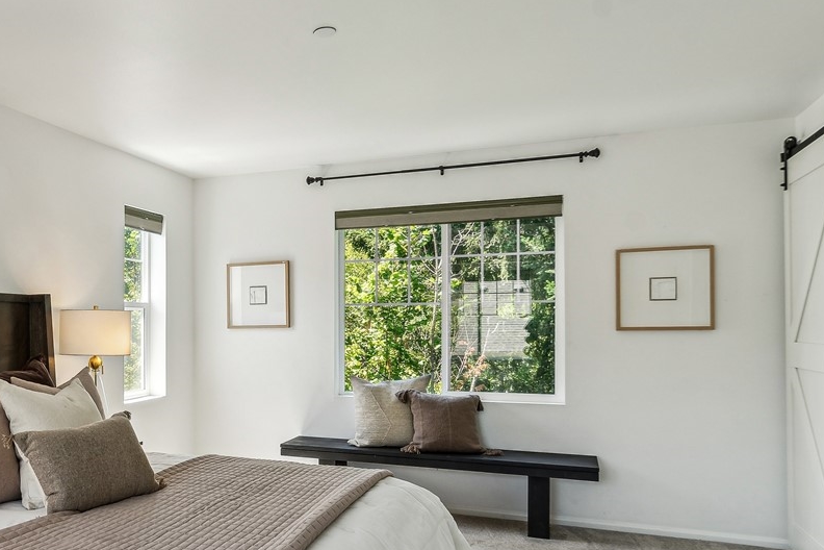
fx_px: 687
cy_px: 333
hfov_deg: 58.1
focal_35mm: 30
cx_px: 189
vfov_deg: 43.4
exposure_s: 1/25
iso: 200
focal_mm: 14
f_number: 8
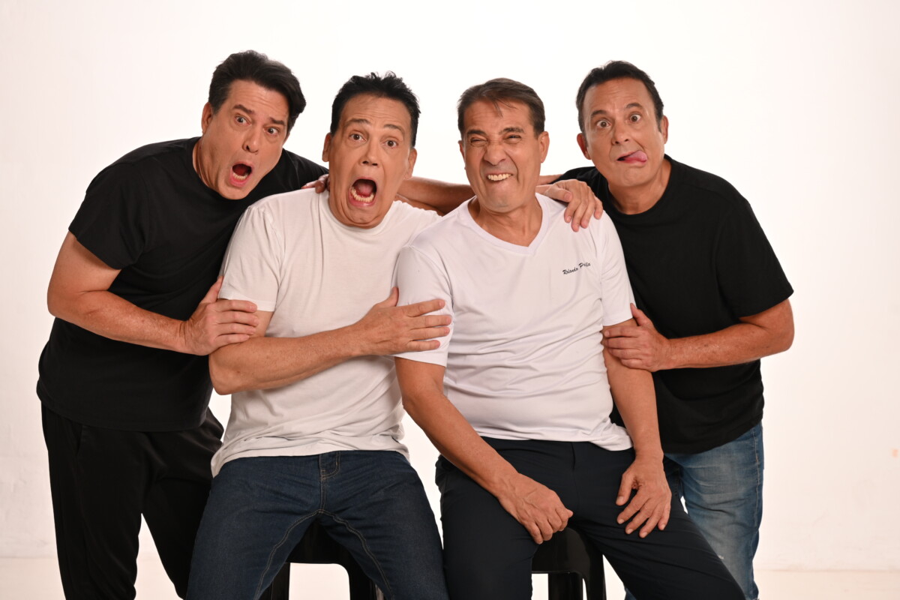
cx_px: 450
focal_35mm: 65
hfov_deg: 31.0
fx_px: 1625
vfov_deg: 20.9
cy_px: 300
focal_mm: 65
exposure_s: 1/160
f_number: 6.3
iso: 250
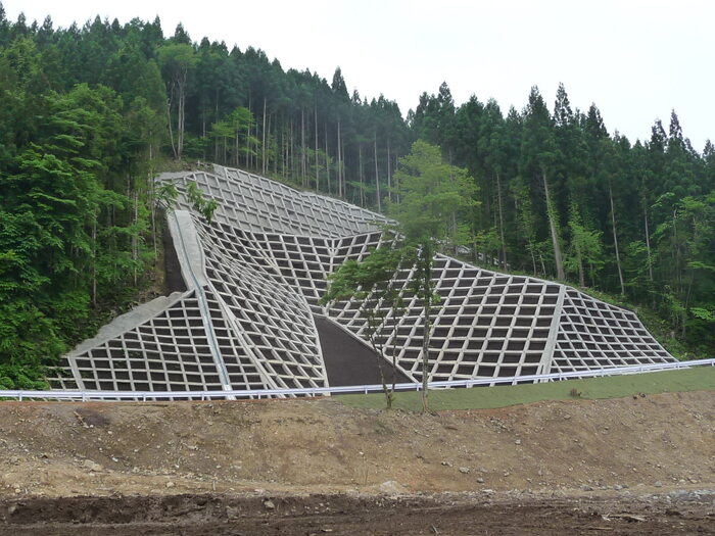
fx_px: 888
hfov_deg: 43.9
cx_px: 358
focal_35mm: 43
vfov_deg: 33.6
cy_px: 268
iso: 160
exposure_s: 1/100
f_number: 3.3
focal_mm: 4.7
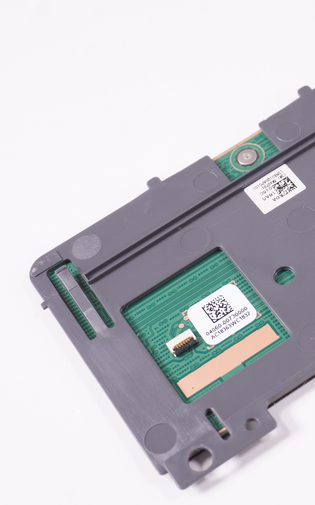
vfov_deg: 24.1
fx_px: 1178
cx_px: 306
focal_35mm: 86
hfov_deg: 15.0
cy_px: 251
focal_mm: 37
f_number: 8
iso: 640
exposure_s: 1/200
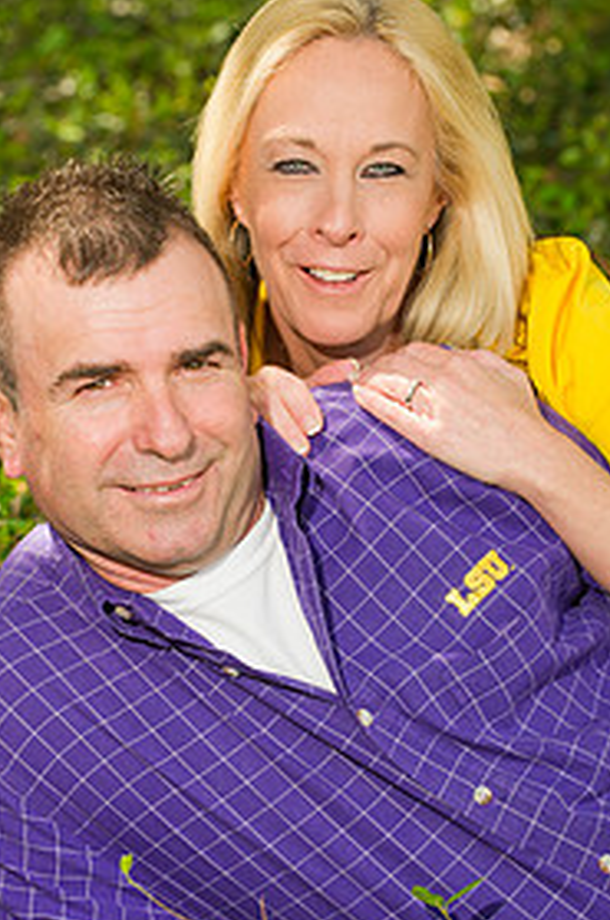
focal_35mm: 187
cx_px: 295
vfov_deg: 11.0
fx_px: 4770
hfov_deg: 7.3
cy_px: 547
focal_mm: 116
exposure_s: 1/200
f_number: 5
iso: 400
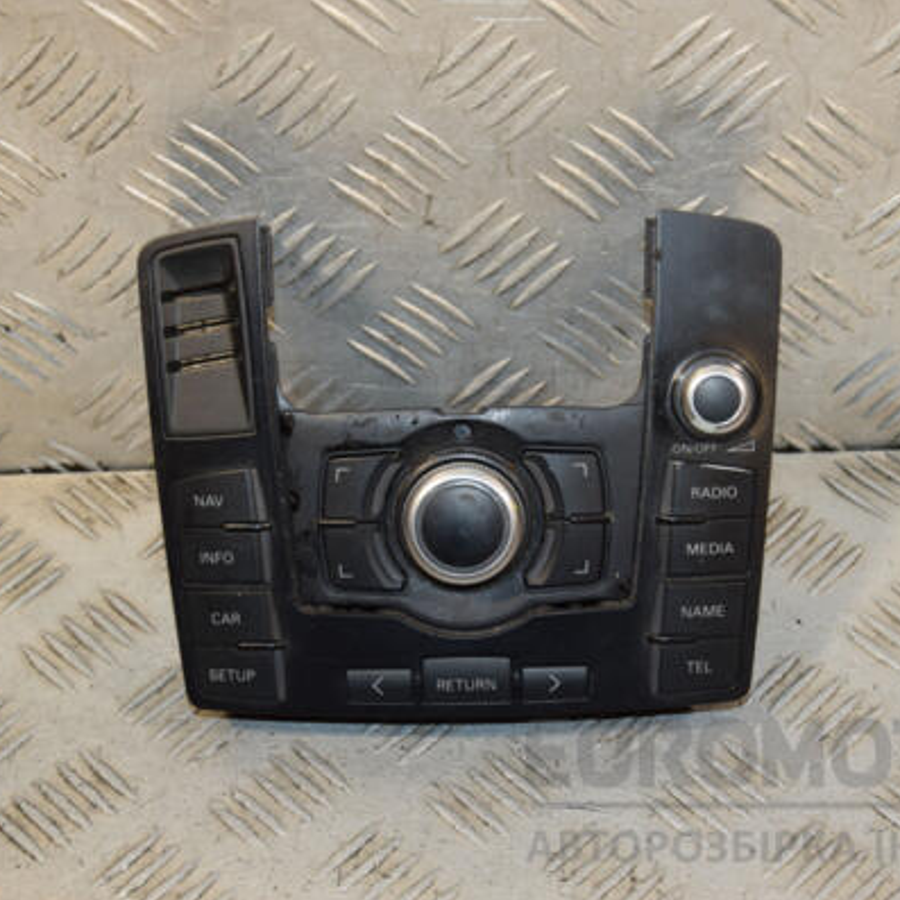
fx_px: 2383
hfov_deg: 21.4
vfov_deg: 21.4
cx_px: 483
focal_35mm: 81
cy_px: 451
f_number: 5.6
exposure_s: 1/200
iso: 800
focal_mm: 42
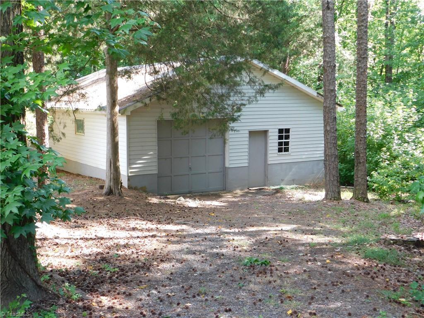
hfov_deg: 42.1
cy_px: 159
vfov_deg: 32.2
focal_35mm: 45
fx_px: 551
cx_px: 212
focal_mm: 8
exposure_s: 1/40
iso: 125
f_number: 3.7
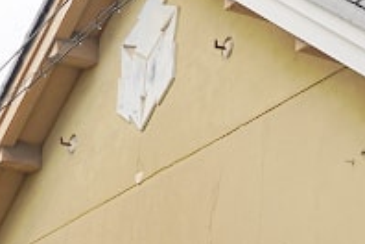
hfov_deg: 10.1
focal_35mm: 194
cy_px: 521
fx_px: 1967
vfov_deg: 6.8
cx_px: 618
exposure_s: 1/100
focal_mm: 32
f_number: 6.3
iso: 100
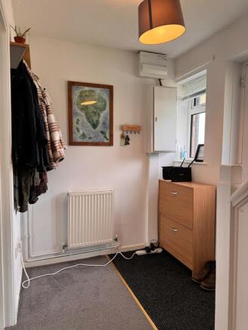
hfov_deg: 56.8
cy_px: 165
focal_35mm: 24
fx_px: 229
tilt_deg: -4.2
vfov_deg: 71.6
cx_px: 124
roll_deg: -0.2
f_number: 1.78
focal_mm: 6.76
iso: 80
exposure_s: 1/121
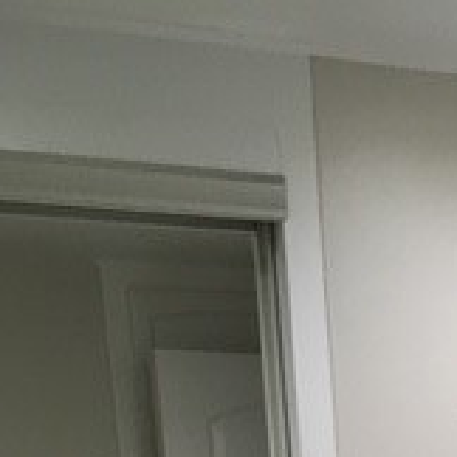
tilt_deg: -16.0
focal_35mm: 101
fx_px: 1509
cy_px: 900
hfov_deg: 16.1
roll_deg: +1.3
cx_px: 632
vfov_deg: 14.5
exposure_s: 1/30
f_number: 2.2
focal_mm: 4.15
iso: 40
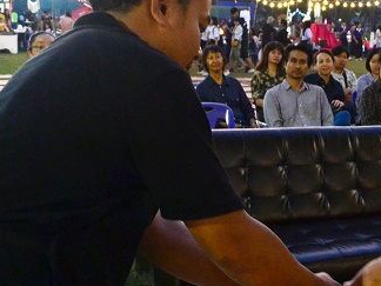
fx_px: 704
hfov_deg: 29.2
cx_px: 336
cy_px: 199
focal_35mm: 64
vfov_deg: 22.8
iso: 1600
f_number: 5
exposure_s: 1/30
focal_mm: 18
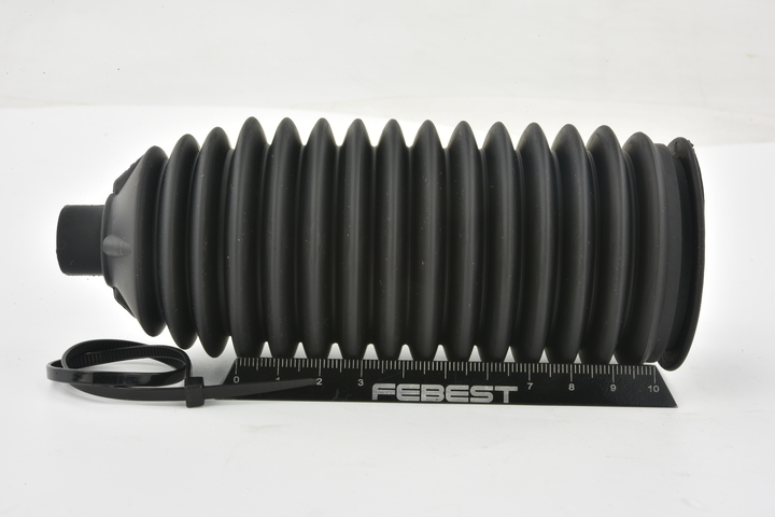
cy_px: 258
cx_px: 388
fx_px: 1292
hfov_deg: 33.4
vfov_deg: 22.6
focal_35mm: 60
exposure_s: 1/2
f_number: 29
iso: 64
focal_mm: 60
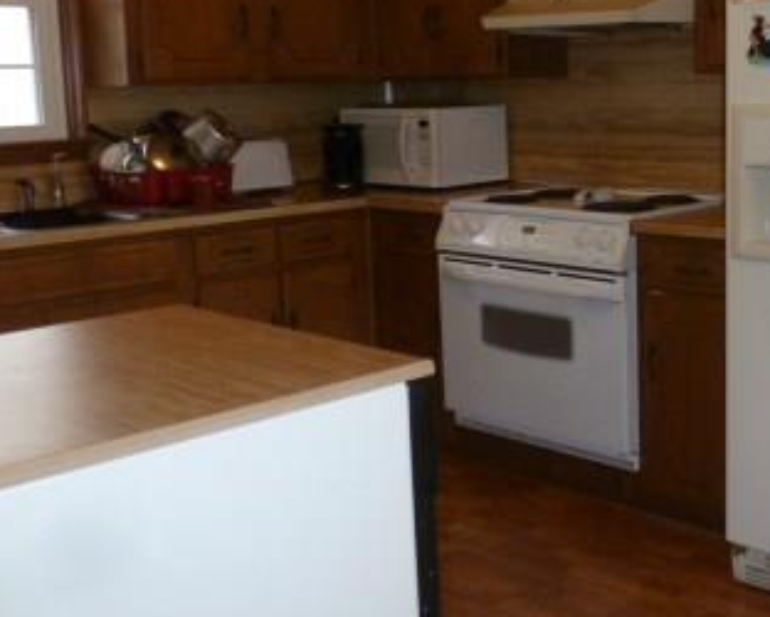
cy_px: 242
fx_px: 1095
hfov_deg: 37.9
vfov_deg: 31.4
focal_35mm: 48
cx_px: 568
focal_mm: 4.3
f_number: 3.3
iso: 320
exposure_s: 1/60
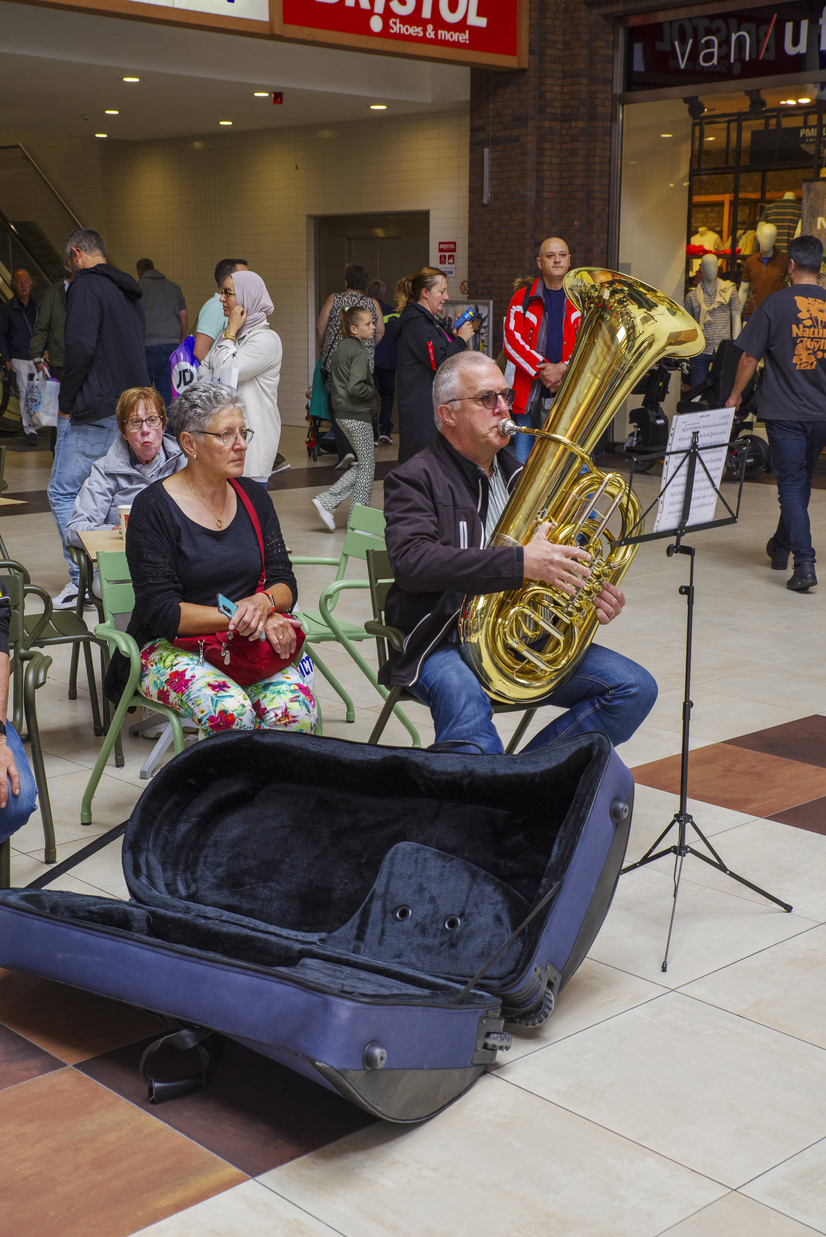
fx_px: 1651
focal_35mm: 48
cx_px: 413
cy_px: 618
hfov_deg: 28.1
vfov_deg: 41.1
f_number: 6.3
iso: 800
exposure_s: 1/200
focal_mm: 48
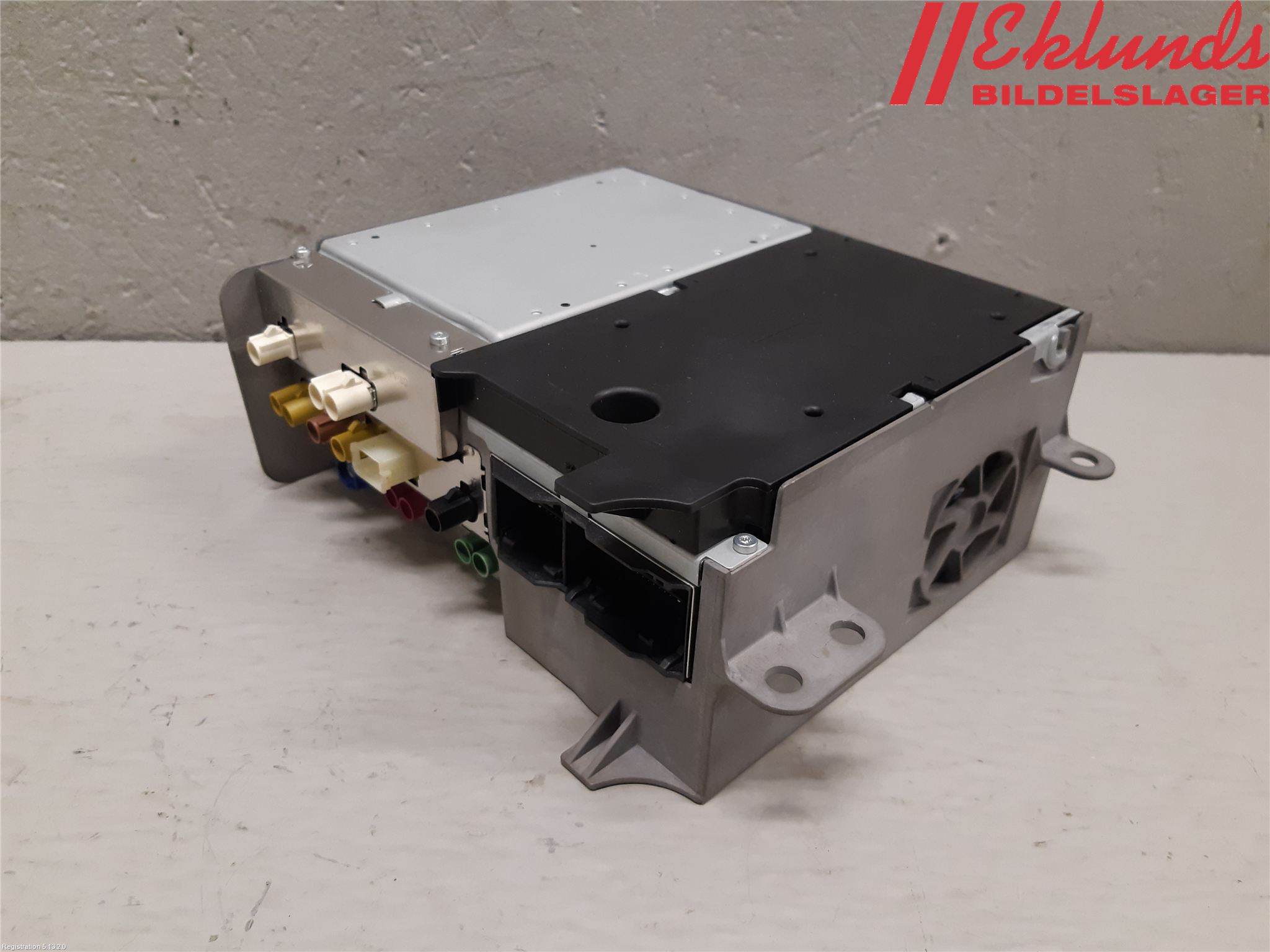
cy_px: 476
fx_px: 954
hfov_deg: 67.3
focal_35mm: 26
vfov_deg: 53.1
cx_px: 635
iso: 160
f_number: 1.7
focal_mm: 3.93
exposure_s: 1/50
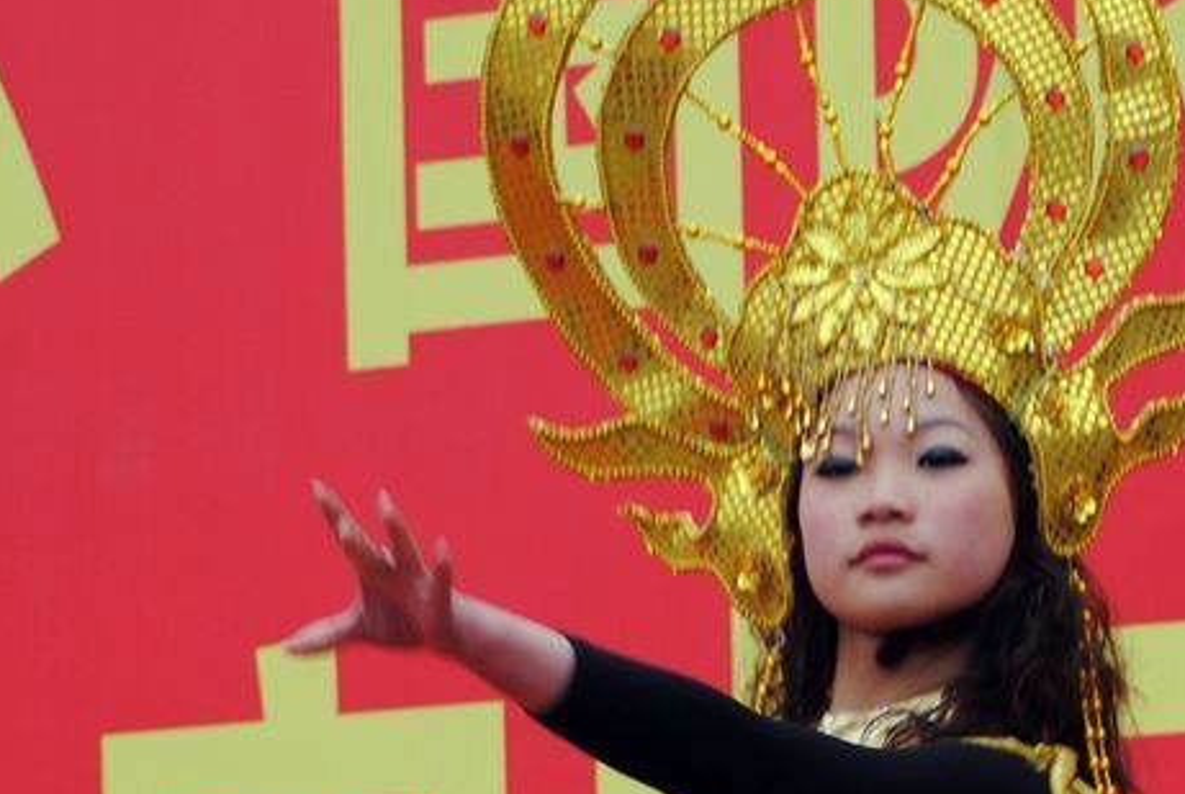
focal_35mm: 310
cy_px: 965
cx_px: 1042
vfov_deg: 4.4
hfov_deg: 6.6
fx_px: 10220
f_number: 4.5
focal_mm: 70
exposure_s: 1/80
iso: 100
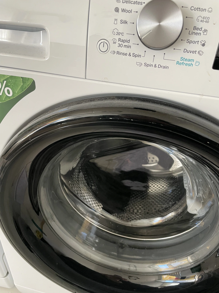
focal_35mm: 26
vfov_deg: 67.3
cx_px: 110
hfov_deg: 53.1
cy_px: 146
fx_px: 219
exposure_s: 1/66
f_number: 1.6
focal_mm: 4.2
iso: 125
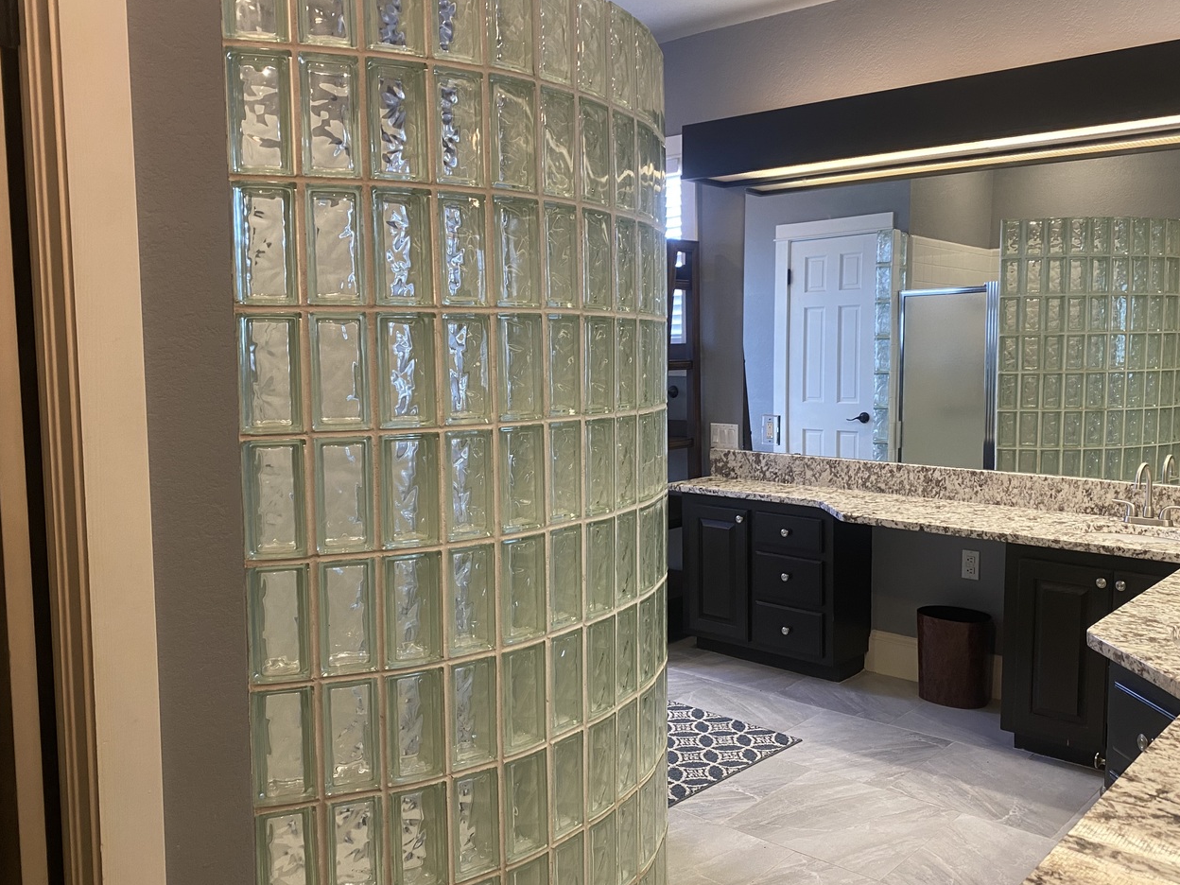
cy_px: 437
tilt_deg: -5.1
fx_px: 1023
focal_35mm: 30
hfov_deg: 59.8
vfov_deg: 46.8
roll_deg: +1.1
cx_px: 665
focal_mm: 4.25
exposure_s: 1/60
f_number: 1.8
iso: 160
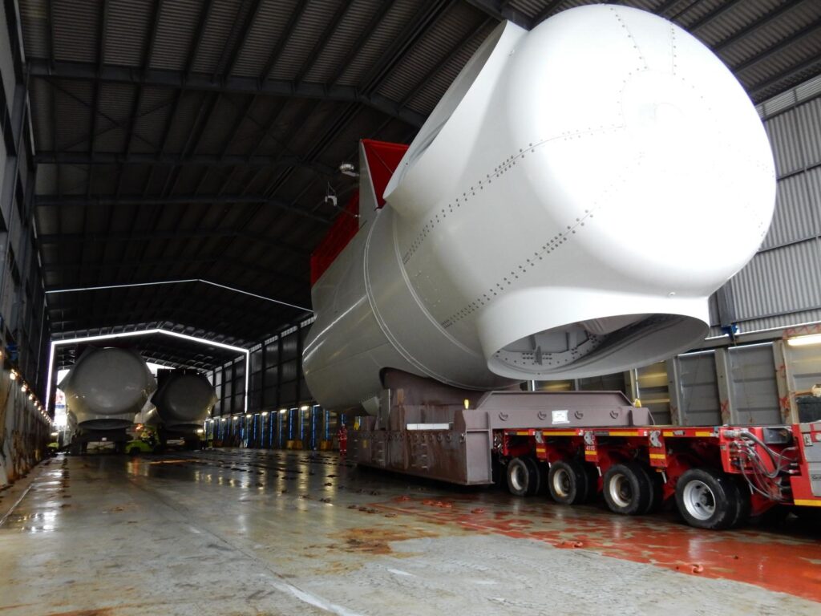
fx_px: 593
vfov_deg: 54.9
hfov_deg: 69.4
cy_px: 308
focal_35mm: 25
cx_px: 410
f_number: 3.7
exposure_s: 1/25
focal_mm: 4.5
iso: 400
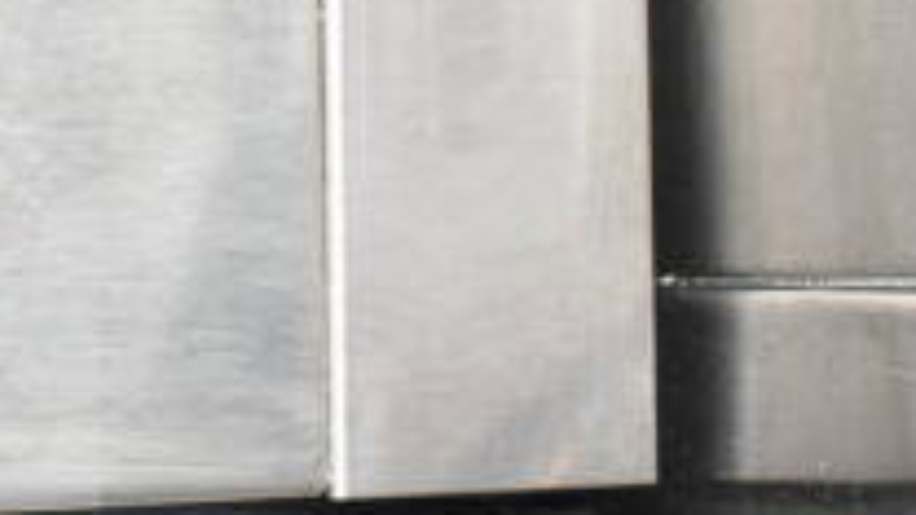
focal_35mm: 92
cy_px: 161
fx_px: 2235
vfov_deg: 13.1
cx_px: -396
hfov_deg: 20.4
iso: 1600
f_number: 4
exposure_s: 1/60
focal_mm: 20
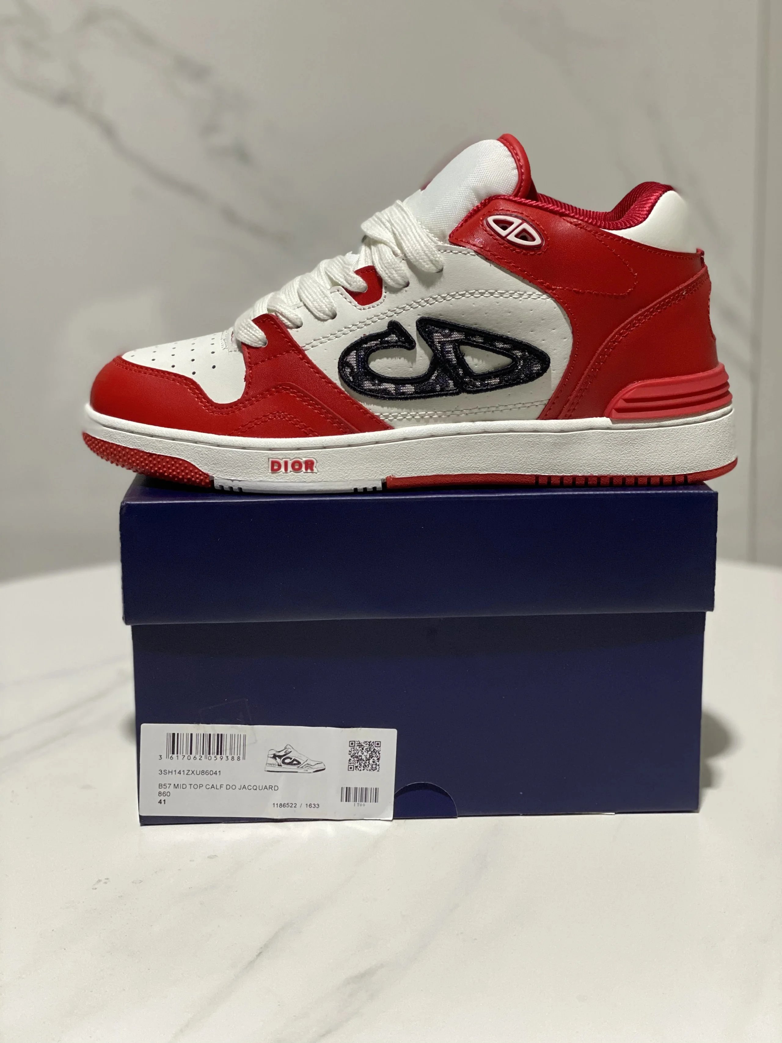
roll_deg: -0.7
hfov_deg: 28.0
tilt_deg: -12.6
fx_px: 1566
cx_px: 391
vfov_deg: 36.8
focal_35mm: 52
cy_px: 522
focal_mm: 6
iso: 160
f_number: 2
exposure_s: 1/100
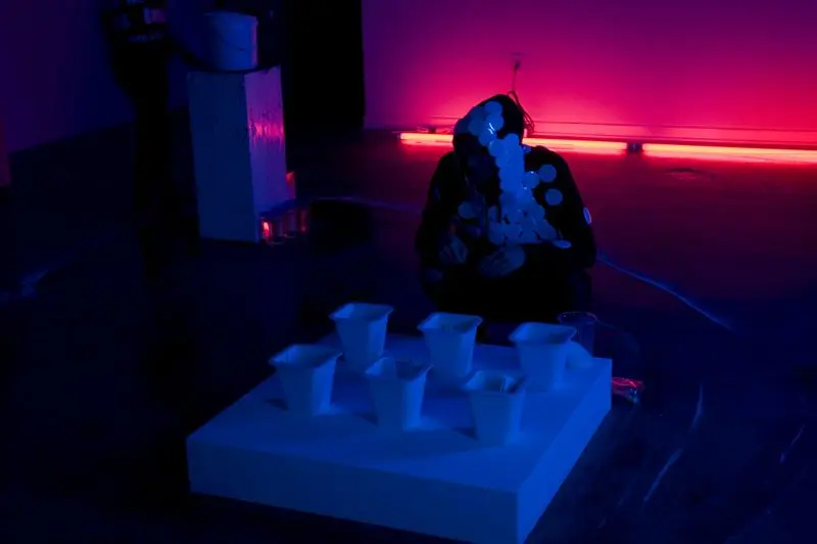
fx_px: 1292
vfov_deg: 23.7
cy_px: 272
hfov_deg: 35.1
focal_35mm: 57
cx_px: 408
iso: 200
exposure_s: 1/4
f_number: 4.2
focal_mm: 38
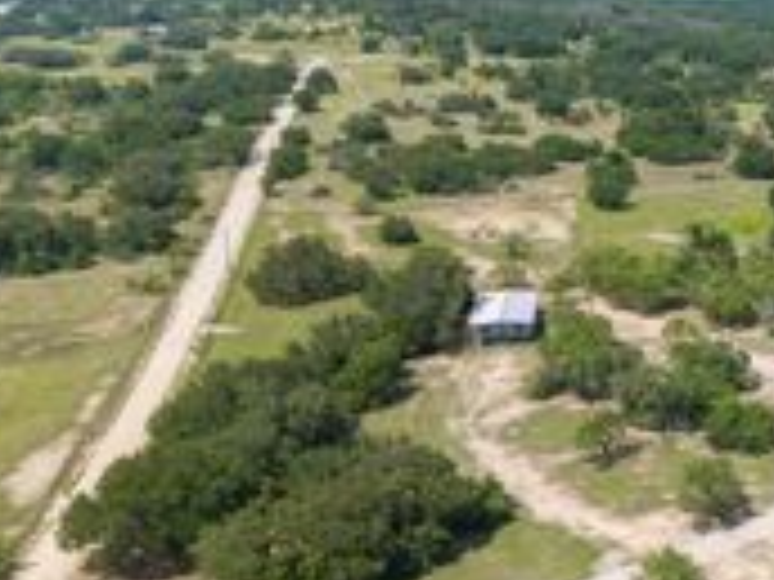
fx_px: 1342
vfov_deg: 24.4
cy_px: 250
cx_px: 826
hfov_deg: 29.4
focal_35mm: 60
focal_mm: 8.67
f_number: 1.8
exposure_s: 1/2500
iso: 100
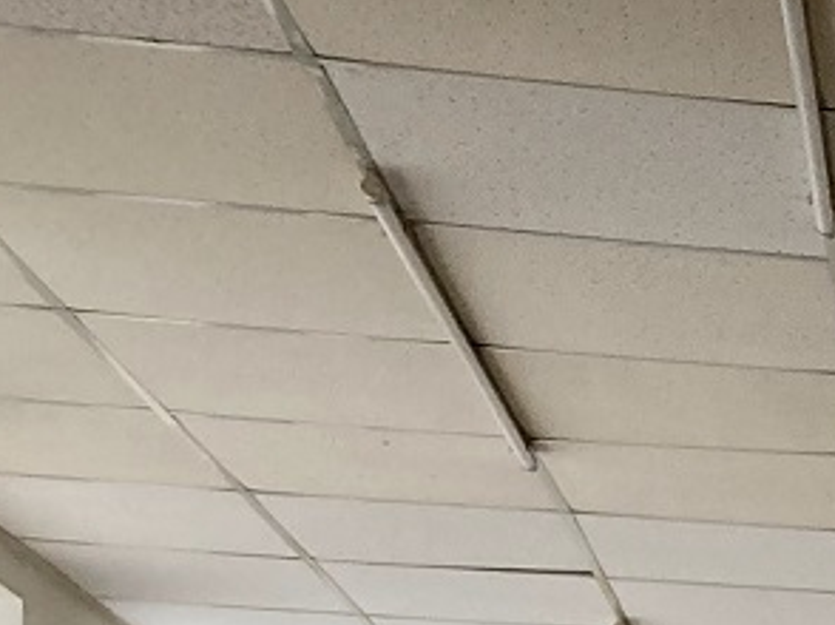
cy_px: 1395
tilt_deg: -2.6
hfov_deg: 13.7
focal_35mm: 127
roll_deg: -0.1
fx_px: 3061
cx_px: 1538
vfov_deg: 10.4
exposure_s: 1/80
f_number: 1.8
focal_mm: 3.99
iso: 80
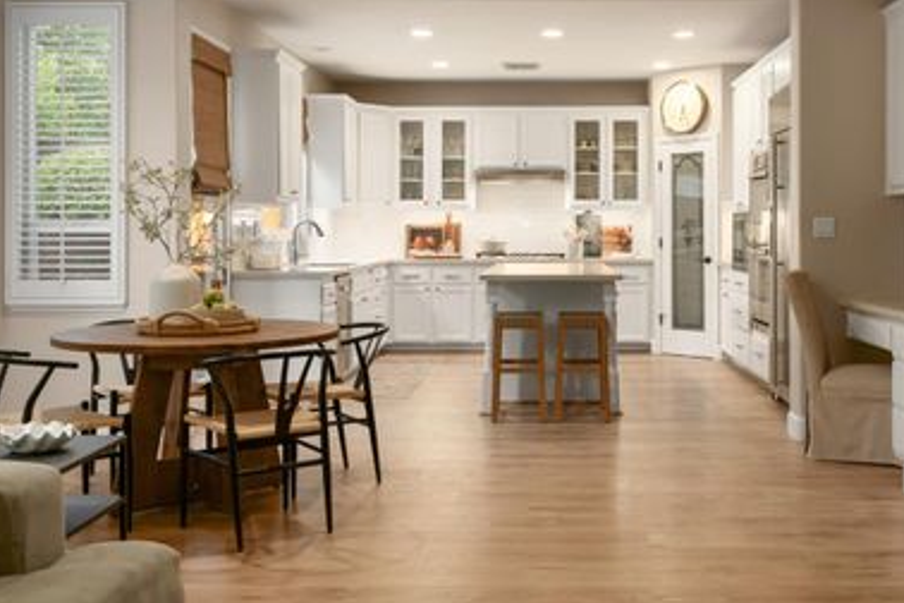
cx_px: 514
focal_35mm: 41
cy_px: 243
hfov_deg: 47.3
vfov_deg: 32.5
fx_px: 1029
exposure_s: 1
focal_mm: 31
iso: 320
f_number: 7.1
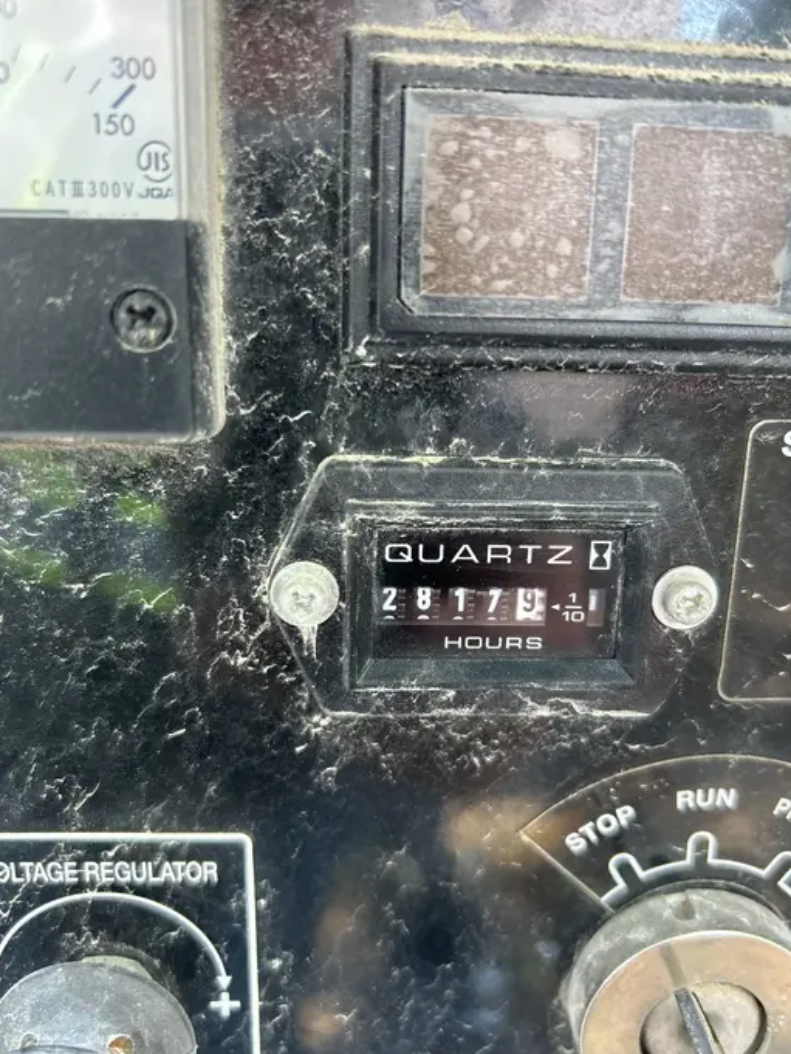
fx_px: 853
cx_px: 423
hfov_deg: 49.7
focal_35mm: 28
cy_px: 527
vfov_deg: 63.4
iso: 125
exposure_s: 1/88
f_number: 1.5
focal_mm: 5.7
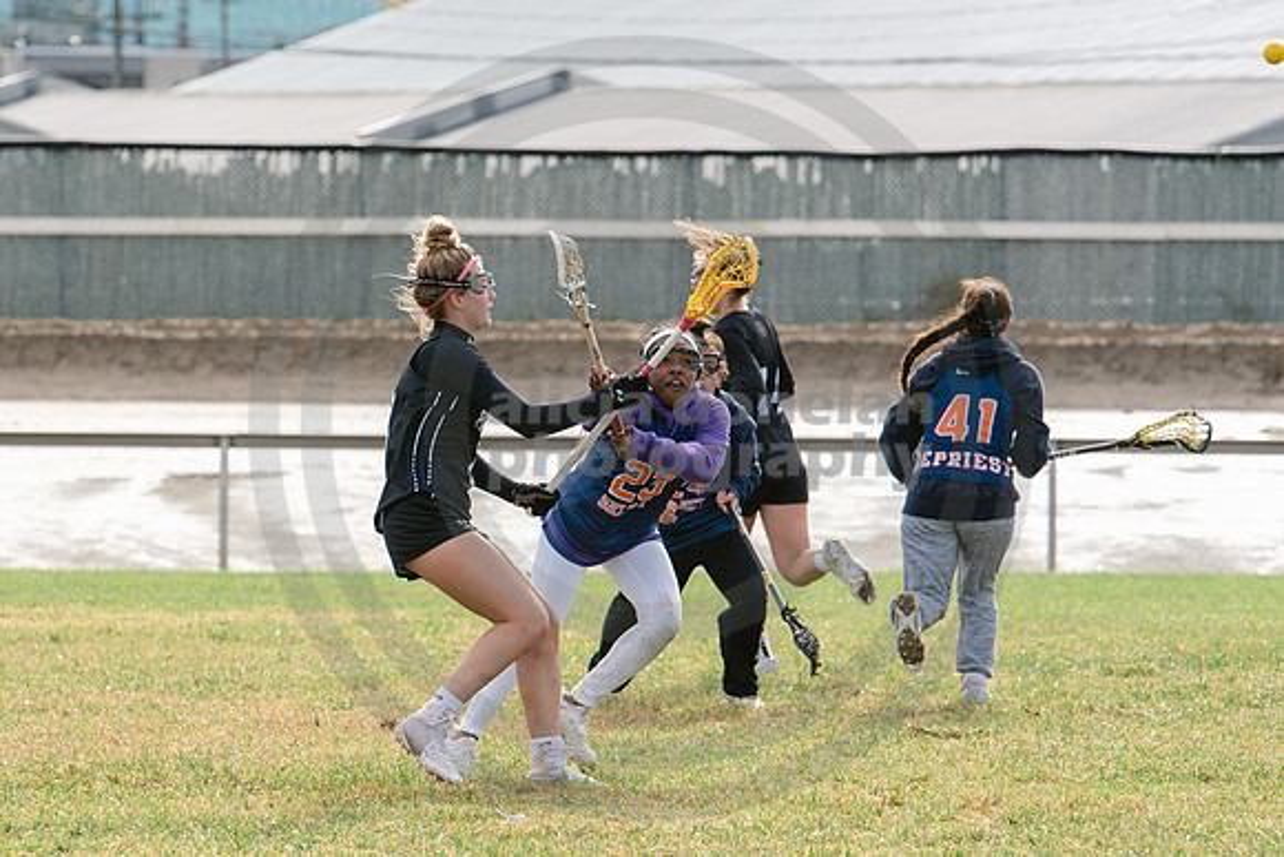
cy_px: 585
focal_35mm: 266
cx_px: 472
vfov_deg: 5.2
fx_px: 9476
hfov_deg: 7.7
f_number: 5
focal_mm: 175
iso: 400
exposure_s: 1/1600
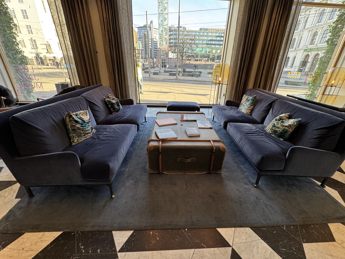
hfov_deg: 98.1
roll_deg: -1.9
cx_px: 179
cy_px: 129
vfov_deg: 81.7
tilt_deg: -24.3
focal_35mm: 15
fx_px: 149
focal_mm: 2.22
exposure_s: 1/101
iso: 100
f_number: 2.2
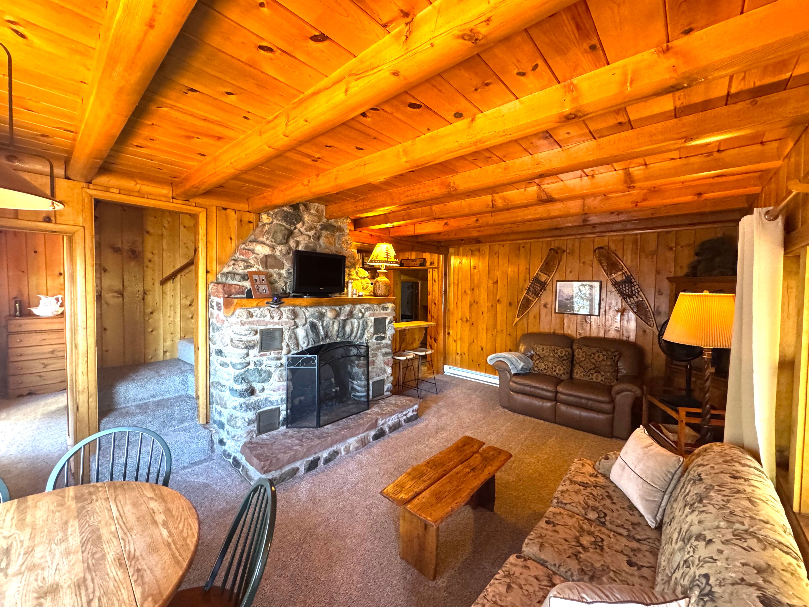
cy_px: 304
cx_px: 404
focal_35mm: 14
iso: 640
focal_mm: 2.22
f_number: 2.2
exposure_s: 1/60
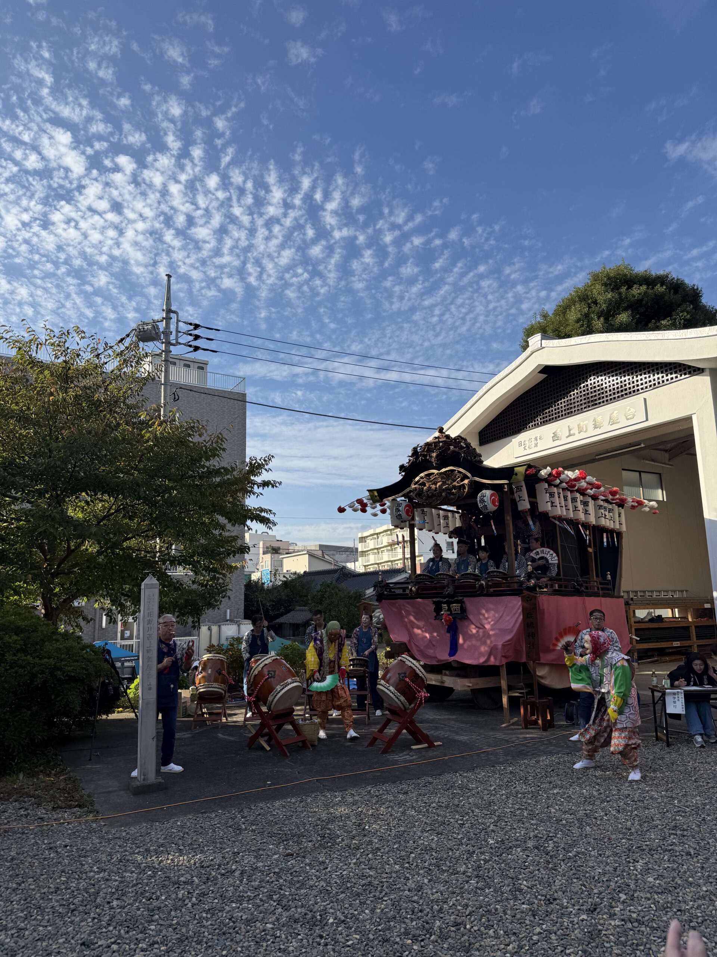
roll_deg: +1.4
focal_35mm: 24
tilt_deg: +11.1
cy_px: 478
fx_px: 663
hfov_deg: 56.8
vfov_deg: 71.6
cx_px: 358
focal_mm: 6.76
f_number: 1.78
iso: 80
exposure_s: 1/3759
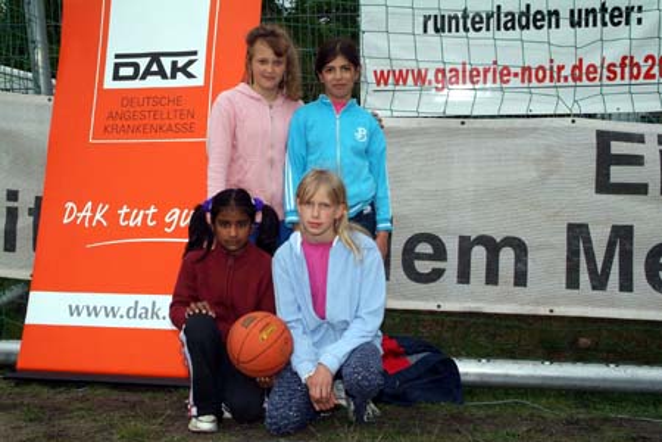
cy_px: 221
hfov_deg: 44.5
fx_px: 809
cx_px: 331
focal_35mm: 44
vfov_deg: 30.5
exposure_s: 1/125
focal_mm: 29
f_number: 16
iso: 400
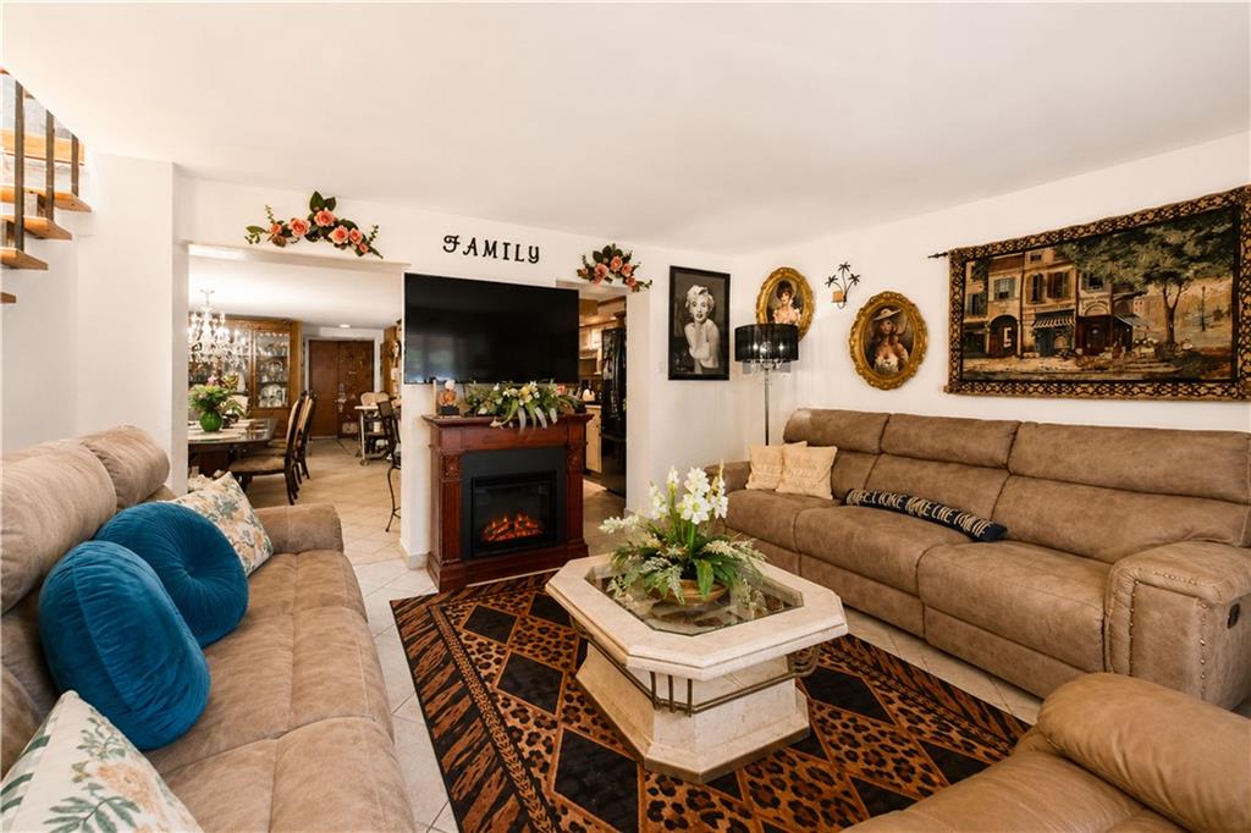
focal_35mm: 15
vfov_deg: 77.3
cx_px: 626
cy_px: 416
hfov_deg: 100.4
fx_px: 521
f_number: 6.4
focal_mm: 10
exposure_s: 1/40
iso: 1600
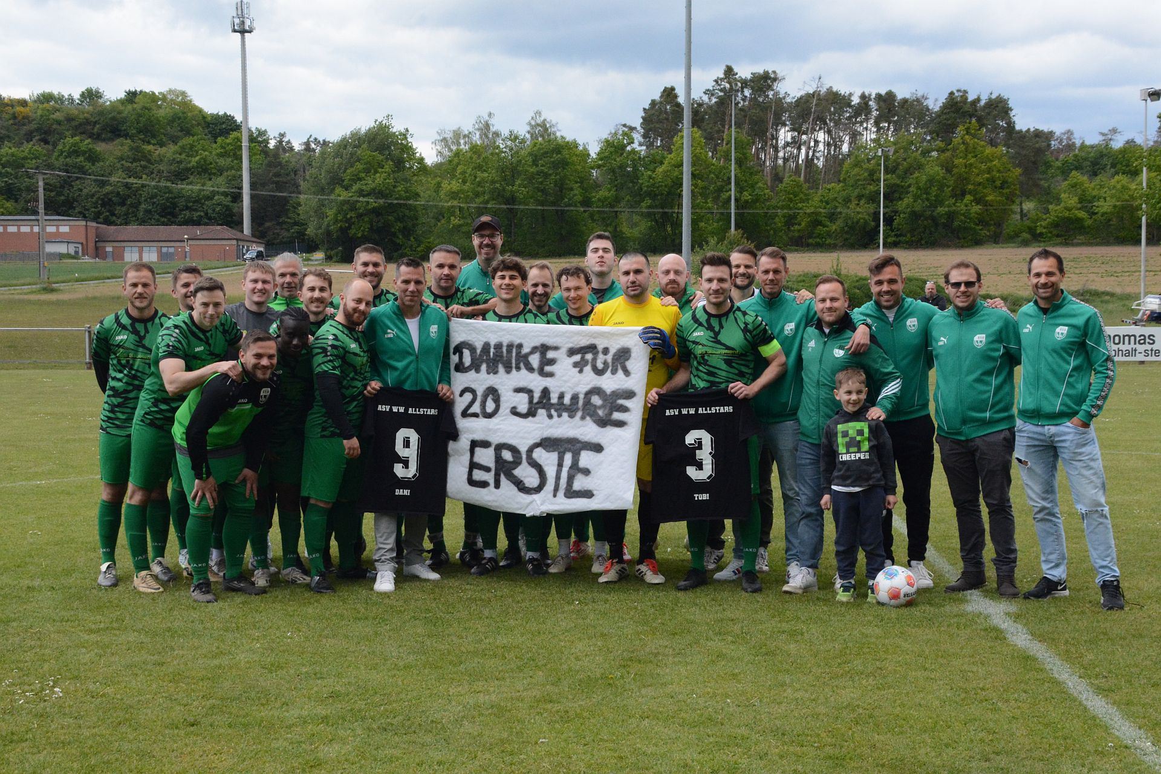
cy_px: 387
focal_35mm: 39
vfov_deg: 34.2
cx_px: 580
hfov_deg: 49.6
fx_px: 1258
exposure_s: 1/500
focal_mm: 26
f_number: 10
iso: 1600
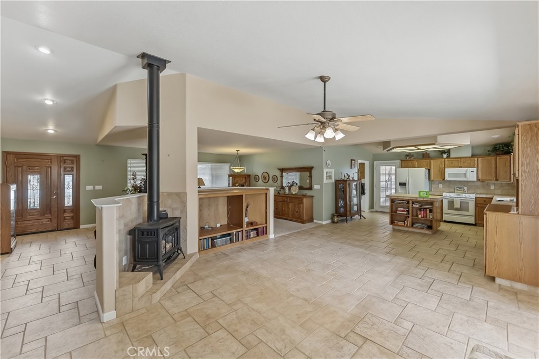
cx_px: 270
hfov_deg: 101.5
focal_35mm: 15
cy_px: 180
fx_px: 220
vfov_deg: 78.5
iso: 1250
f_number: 4
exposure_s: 1/160
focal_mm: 14.7
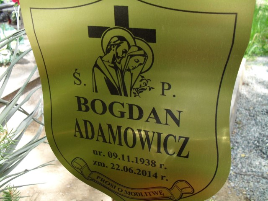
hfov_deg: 52.6
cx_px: 134
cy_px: 100
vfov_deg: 40.7
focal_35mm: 35
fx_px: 271
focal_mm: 6.3
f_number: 3.2
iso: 100
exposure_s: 1/180
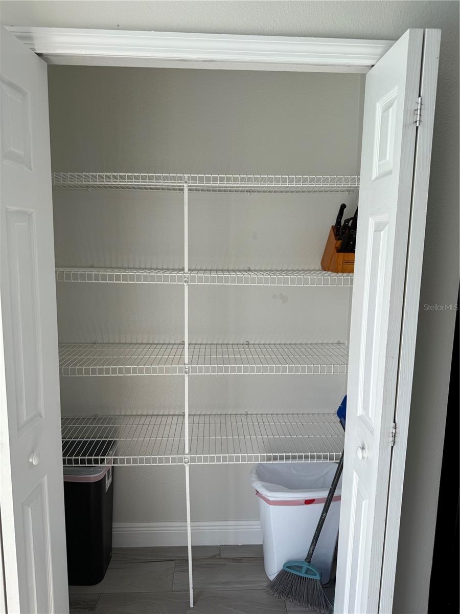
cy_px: 307
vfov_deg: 71.6
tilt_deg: -8.5
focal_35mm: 24
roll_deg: -0.6
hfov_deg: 56.8
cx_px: 230
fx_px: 425
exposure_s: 1/617
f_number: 1.78
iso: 80
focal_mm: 6.76
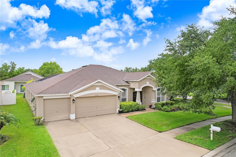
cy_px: 78
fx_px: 144
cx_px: 118
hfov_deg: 78.6
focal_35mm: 22
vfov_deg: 57.2
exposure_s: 1/400
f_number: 2.8
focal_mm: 8.38
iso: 200
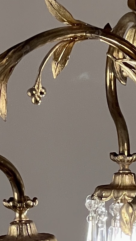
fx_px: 2680
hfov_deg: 2.9
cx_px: 189
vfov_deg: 5.1
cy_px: 338
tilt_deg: -9.6
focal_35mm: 418
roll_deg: -0.5
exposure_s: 1/100
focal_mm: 9
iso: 250
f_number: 2.8
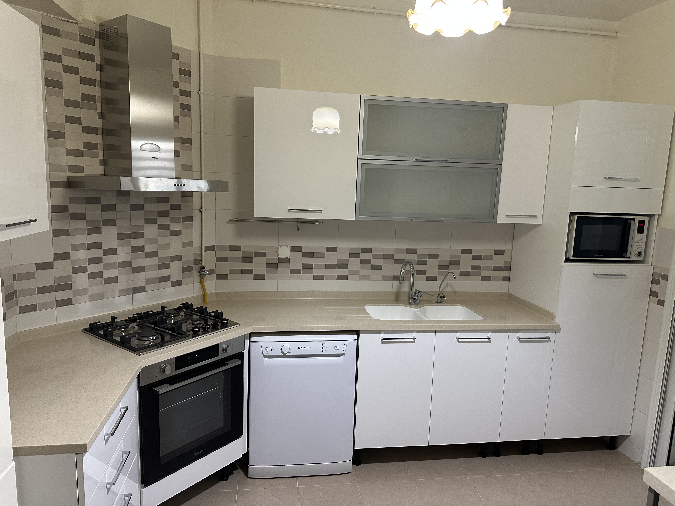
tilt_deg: -8.3
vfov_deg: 56.8
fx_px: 468
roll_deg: -2.0
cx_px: 338
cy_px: 253
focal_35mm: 24
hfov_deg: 71.6
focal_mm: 6.86
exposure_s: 1/50
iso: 250
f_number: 1.78
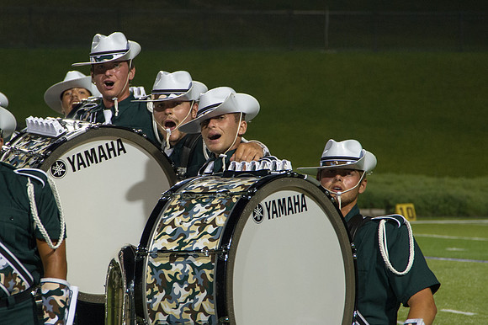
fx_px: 2870
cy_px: 172
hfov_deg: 9.7
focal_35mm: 212
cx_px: 204
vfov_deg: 6.5
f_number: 5.6
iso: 2200
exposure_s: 1/160
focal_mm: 120
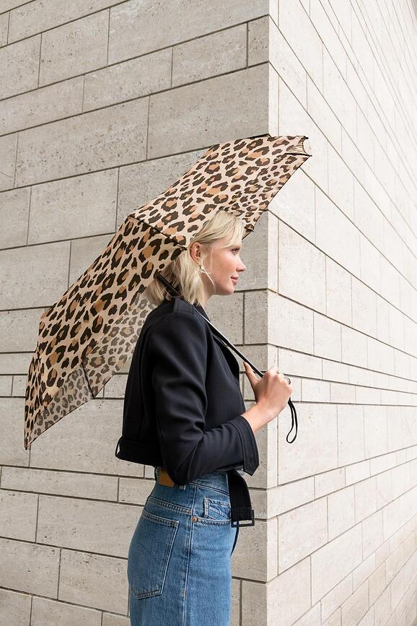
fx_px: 556
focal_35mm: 32
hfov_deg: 41.1
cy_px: 313
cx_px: 208
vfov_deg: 58.7
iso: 500
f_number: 9
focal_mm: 32
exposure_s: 1/250
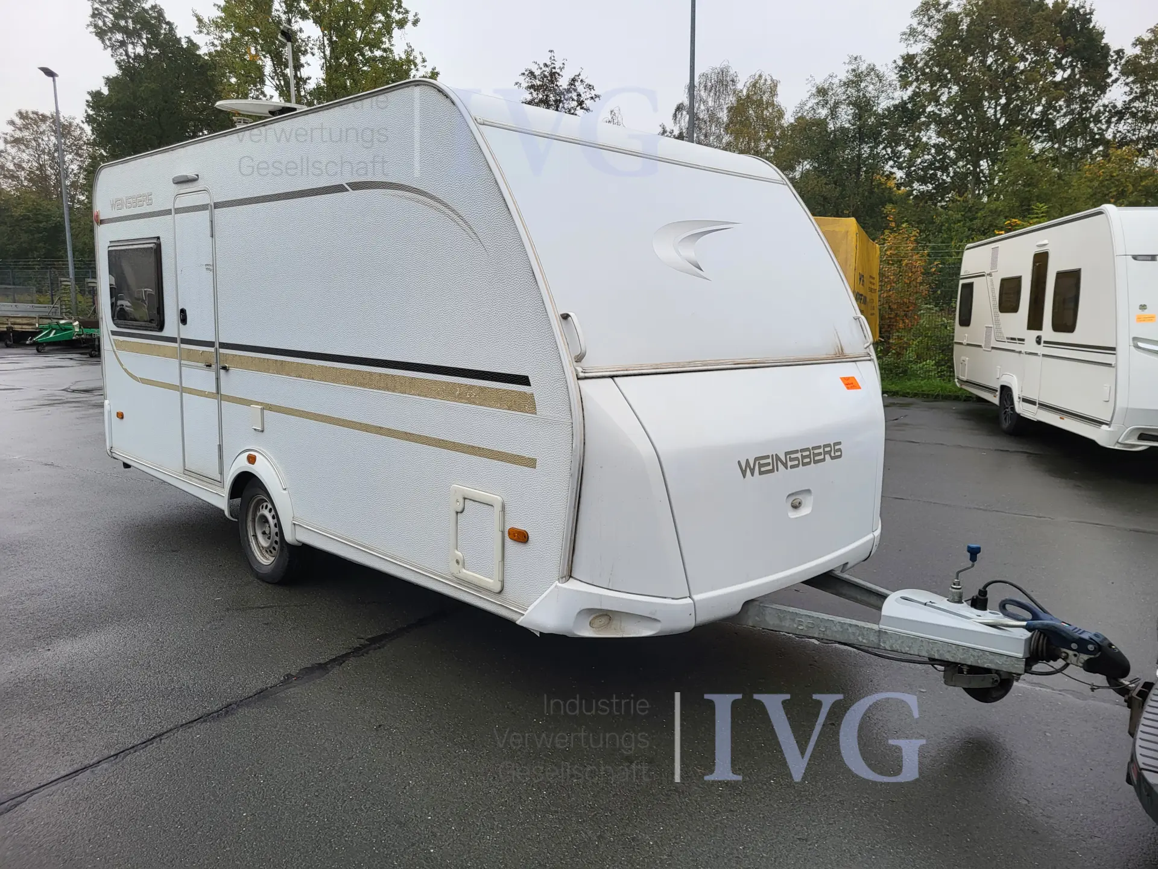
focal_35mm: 26
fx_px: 870
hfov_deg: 67.3
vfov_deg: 53.1
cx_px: 579
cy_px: 434
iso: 40
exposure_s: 1/183
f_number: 1.8
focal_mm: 5.4
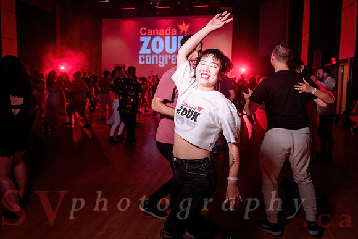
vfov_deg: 42.6
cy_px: 106
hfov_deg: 60.7
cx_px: 179
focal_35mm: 31
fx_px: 306
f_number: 2.8
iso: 1000
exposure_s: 1/60
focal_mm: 27
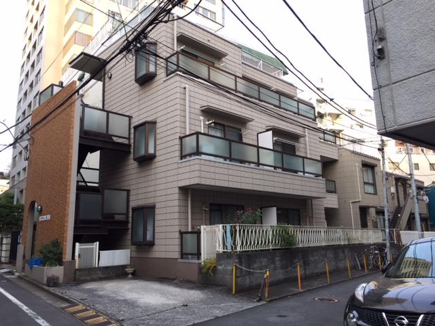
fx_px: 364
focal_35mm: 29
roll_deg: +1.0
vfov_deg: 48.2
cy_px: 163
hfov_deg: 61.7
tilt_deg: +10.5
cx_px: 218
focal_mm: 4.15
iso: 32
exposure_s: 1/60
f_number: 2.2
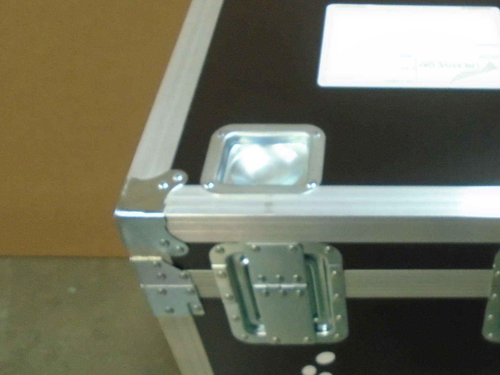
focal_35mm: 47
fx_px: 679
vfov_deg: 30.8
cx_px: 423
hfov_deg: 38.4
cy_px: 226
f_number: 3.2
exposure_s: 1/15
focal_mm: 4.6
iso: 400
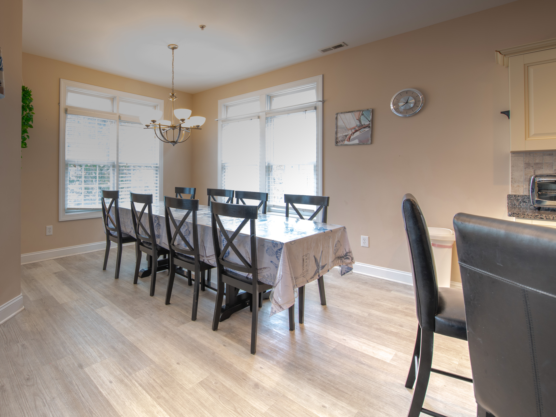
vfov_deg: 72.2
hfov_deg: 86.2
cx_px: 192
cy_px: 174
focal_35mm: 18
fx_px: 283
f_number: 9
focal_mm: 14
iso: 64
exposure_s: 2.5
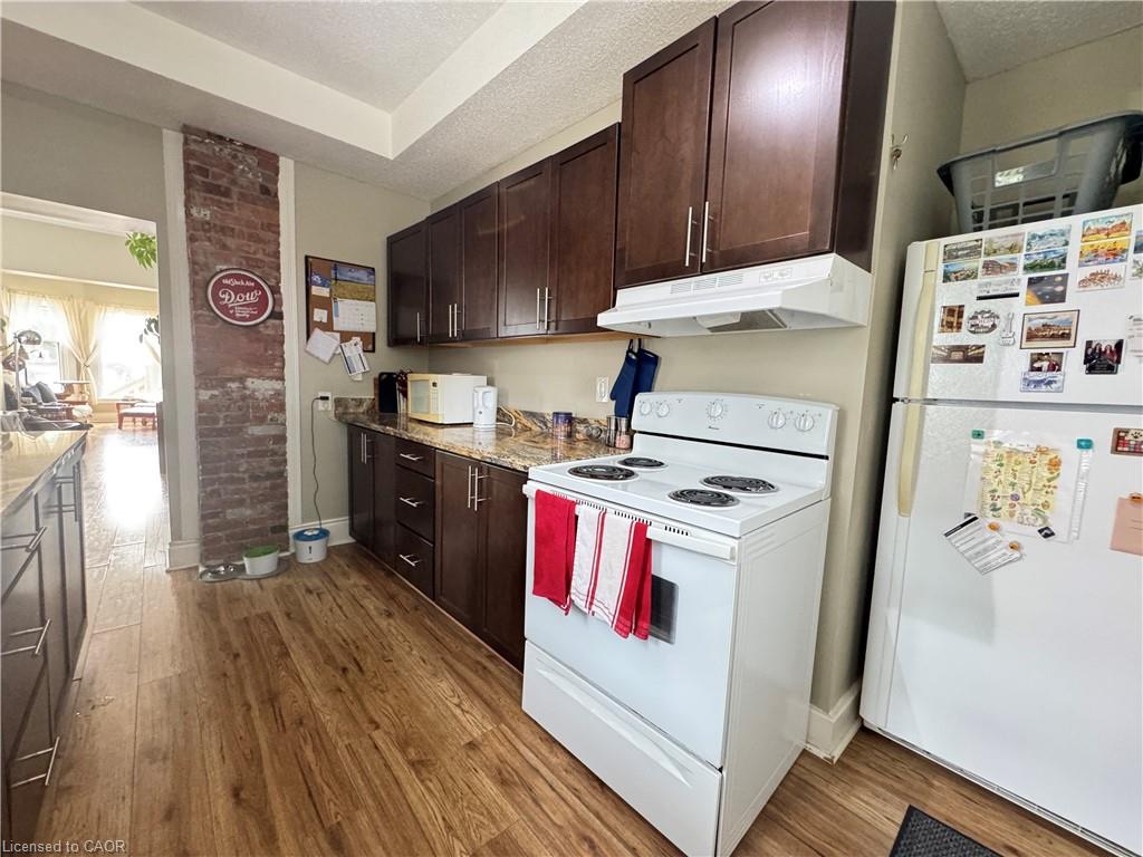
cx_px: 572
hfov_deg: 102.1
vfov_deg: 85.7
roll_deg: -2.1
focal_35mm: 14
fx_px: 462
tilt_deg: -5.6
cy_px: 428
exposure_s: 1/60
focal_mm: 2.22
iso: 800
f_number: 2.2
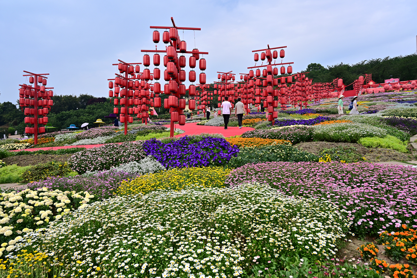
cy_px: 139
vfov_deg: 53.1
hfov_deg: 73.7
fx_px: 278
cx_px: 208
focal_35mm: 24
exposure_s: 1/125
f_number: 8
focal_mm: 24
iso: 100
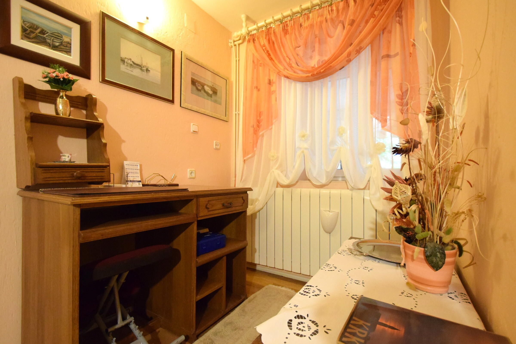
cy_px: 172
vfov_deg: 77.3
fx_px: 215
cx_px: 258
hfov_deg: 100.4
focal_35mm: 15
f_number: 3.5
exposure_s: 1/60
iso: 4000
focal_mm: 10
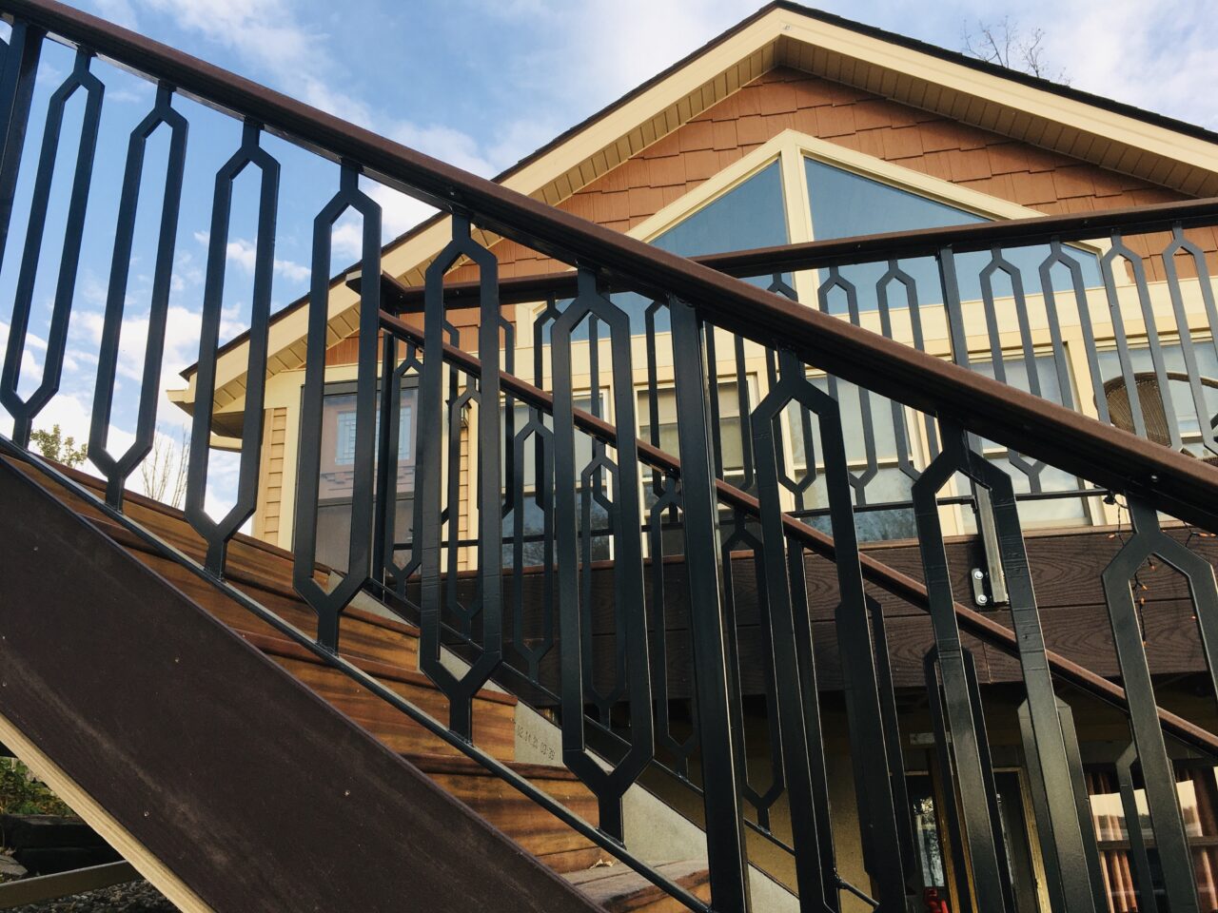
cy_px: 456
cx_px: 609
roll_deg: +0.9
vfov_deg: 48.2
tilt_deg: +16.0
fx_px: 1020
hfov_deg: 61.7
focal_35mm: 29
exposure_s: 1/452
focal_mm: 4.15
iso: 25
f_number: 2.2
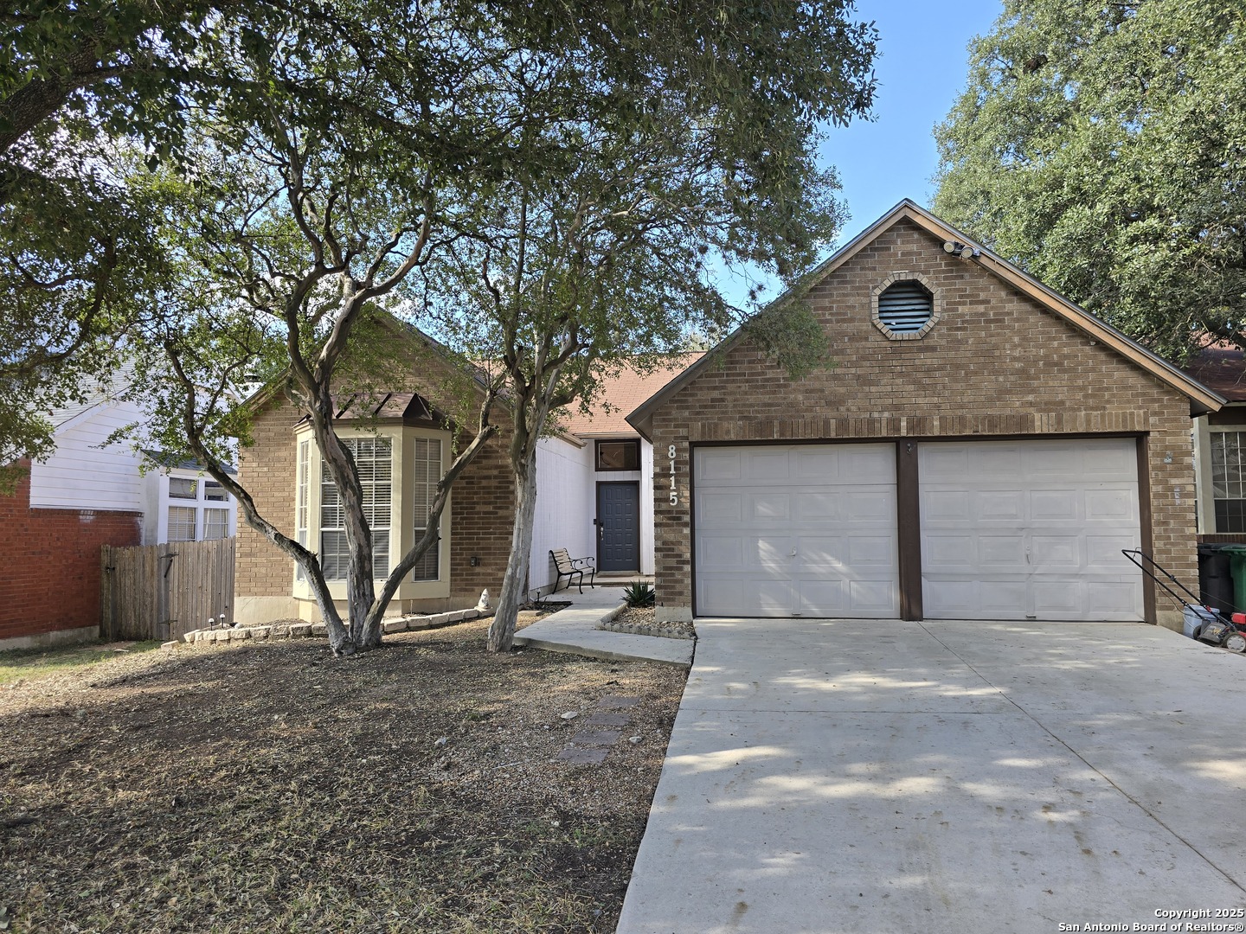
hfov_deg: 73.9
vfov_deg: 58.9
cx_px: 623
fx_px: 828
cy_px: 467
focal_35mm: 23
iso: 12
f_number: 1.7
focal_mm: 6.3
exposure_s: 1/180
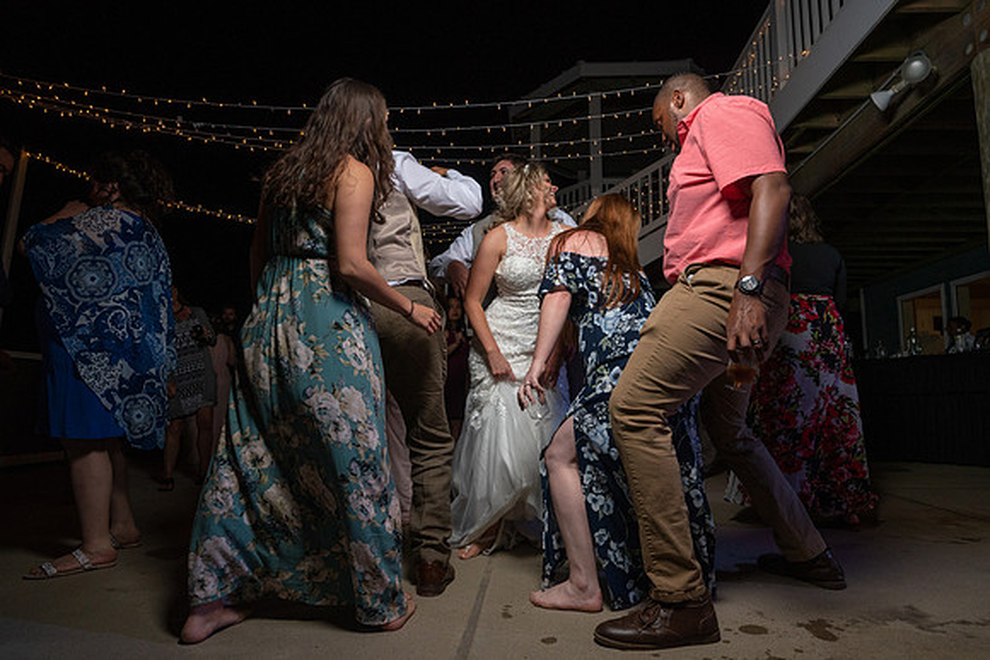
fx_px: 544
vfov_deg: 62.5
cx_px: 509
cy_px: 345
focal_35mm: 20
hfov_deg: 84.6
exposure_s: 1/250
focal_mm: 17
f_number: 5.6
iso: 2000
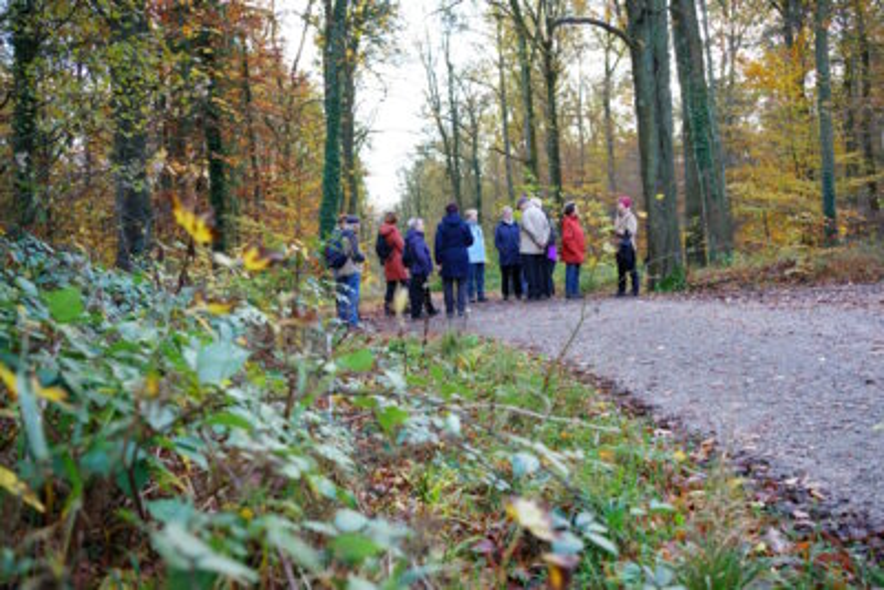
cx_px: 442
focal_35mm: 35
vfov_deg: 37.9
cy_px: 295
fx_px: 860
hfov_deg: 54.4
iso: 160
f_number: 4
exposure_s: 1/60
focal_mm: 35
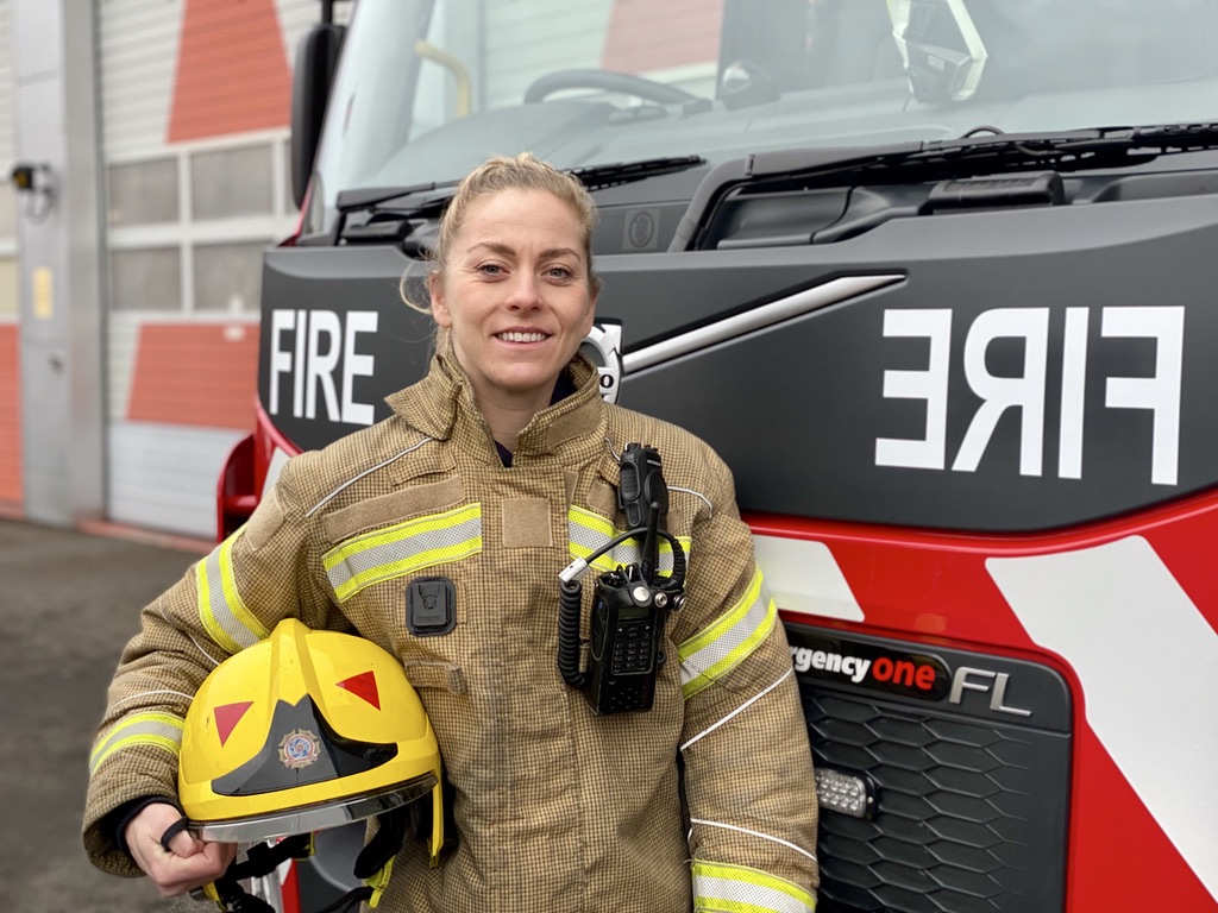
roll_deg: +0.0
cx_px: 609
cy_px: 456
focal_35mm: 52
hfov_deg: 36.8
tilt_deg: -2.7
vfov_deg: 28.0
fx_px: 1830
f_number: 2
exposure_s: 1/122
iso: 50
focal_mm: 6
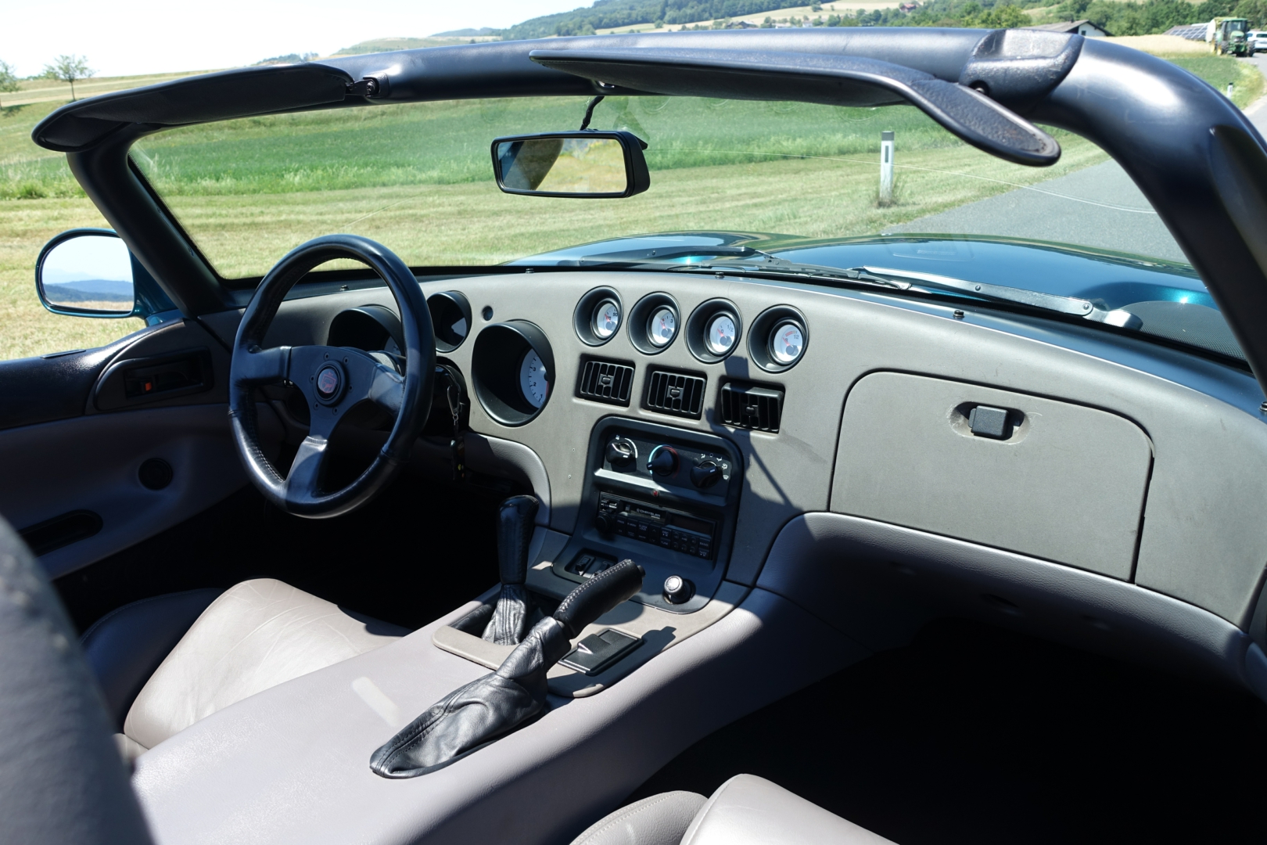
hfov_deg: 63.7
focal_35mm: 29
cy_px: 422
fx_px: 1021
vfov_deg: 45.0
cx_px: 634
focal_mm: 10.7
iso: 125
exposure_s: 1/320
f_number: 4
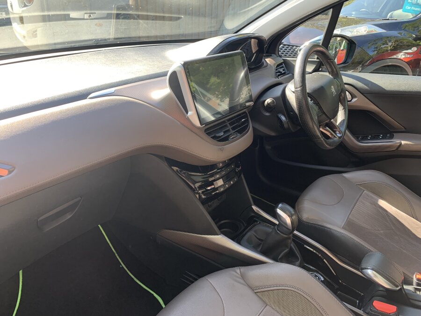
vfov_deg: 53.1
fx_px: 316
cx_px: 210
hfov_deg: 67.3
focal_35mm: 26
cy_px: 158
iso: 32
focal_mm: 4.25
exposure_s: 1/122
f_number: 1.8
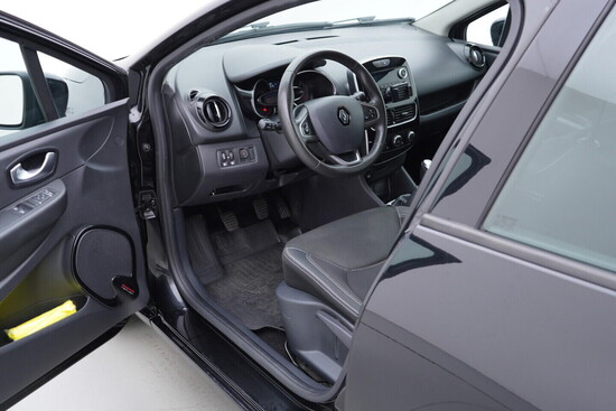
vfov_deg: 36.9
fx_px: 616
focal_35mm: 36
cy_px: 206
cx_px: 308
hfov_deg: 53.1
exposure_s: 1/40
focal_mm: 24
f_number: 2.8
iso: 160
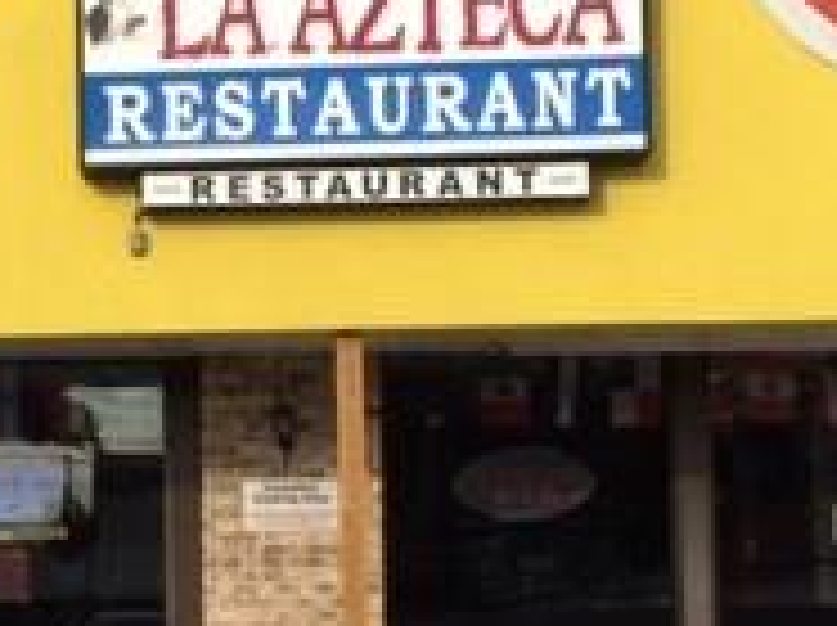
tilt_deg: +2.2
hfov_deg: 19.4
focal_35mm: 100
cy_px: 468
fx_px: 2415
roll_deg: +0.4
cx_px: 158
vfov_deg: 14.7
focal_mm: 4.15
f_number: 2.2
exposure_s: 1/1412
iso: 32
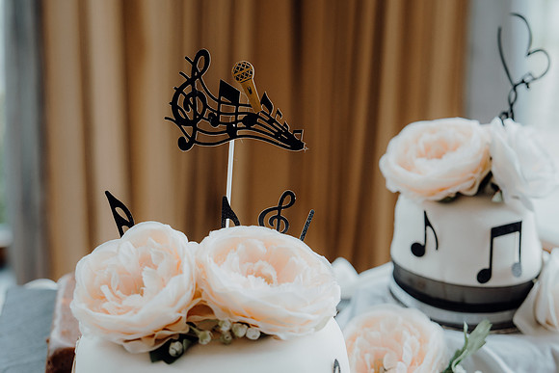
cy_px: 186
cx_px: 280
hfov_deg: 27.0
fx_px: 1165
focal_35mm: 75
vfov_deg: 18.2
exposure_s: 1/200
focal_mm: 50
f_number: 2.8
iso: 250
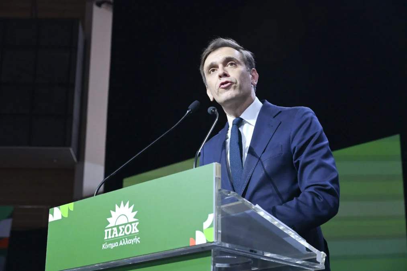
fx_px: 735
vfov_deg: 20.9
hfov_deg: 31.0
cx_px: 204
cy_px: 136
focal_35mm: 65
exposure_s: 1/200
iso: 5600
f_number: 6.3
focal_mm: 65
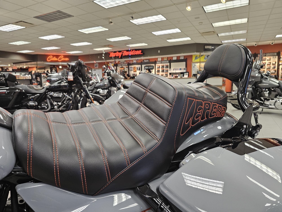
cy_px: 106
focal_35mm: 23
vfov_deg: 58.9
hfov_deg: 73.9
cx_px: 141
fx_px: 187
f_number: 1.7
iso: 320
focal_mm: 6.3
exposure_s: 1/120
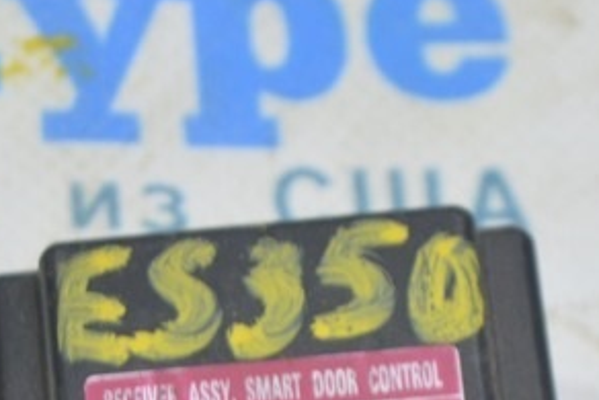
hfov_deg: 7.1
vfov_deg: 4.7
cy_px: 512
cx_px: 267
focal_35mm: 289
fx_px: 4807
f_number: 5.6
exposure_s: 1/20
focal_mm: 55
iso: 400
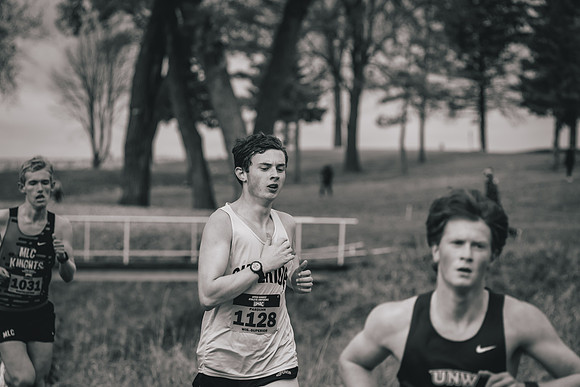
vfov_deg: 6.5
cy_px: 194
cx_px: 290
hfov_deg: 9.7
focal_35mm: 213
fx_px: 3430
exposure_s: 1/1250
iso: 400
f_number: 6.3
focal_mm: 195
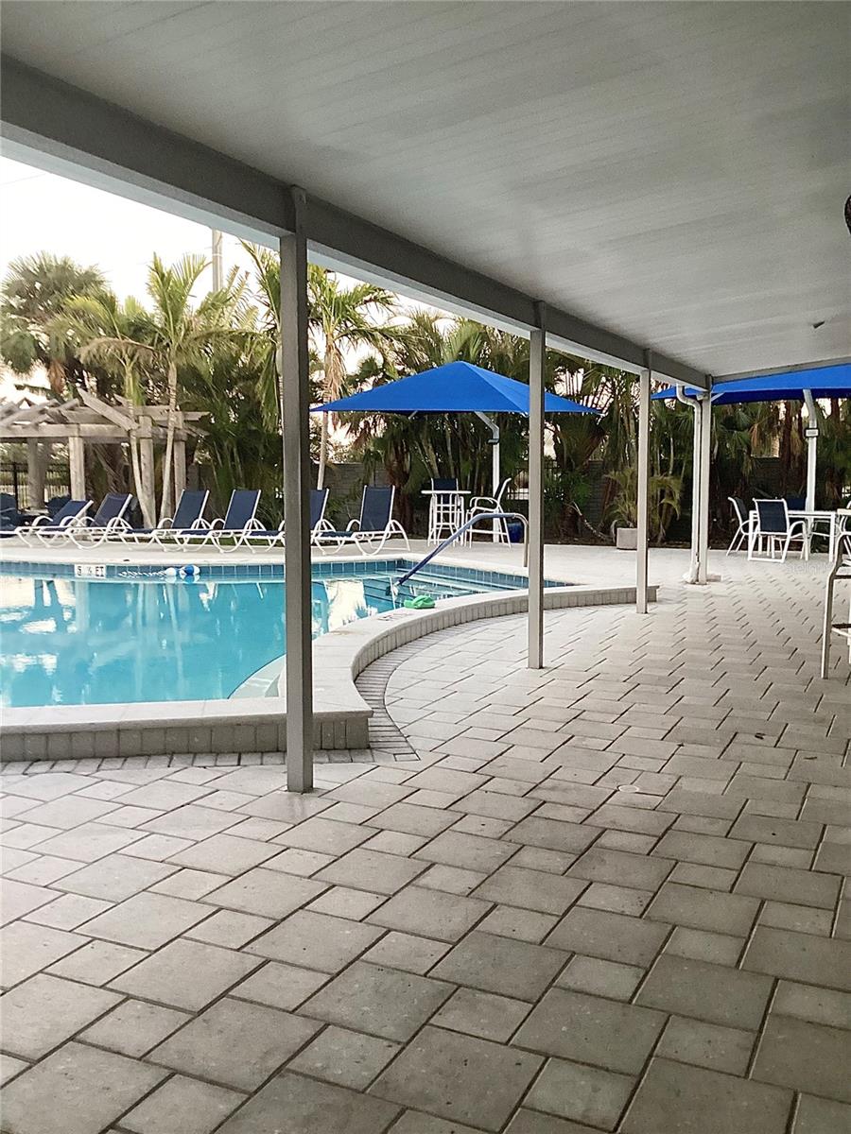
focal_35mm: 31
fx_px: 1016
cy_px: 567
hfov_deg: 45.4
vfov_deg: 58.4
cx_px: 426
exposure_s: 1/60
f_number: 2.4
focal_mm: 3.3
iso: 250
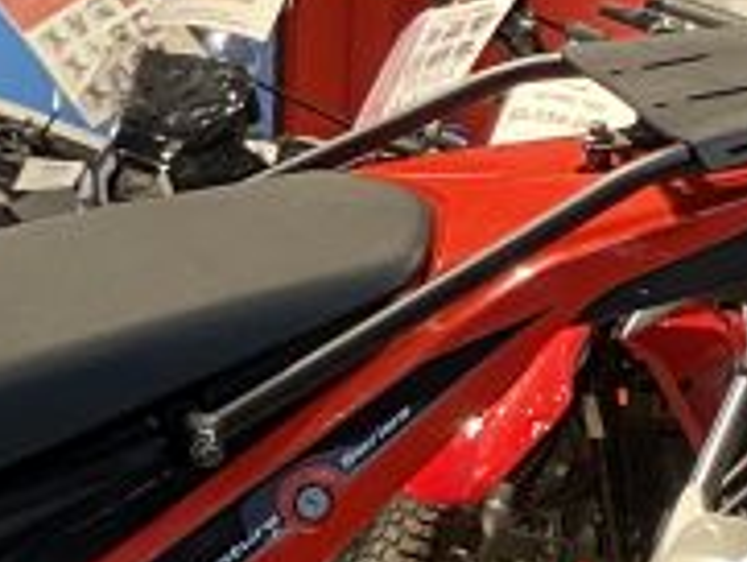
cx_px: -830
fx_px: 3282
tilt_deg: -5.8
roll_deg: +1.5
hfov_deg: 11.5
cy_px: 461
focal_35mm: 152
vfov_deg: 9.7
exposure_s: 1/50
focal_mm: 4.25
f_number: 1.8
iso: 160
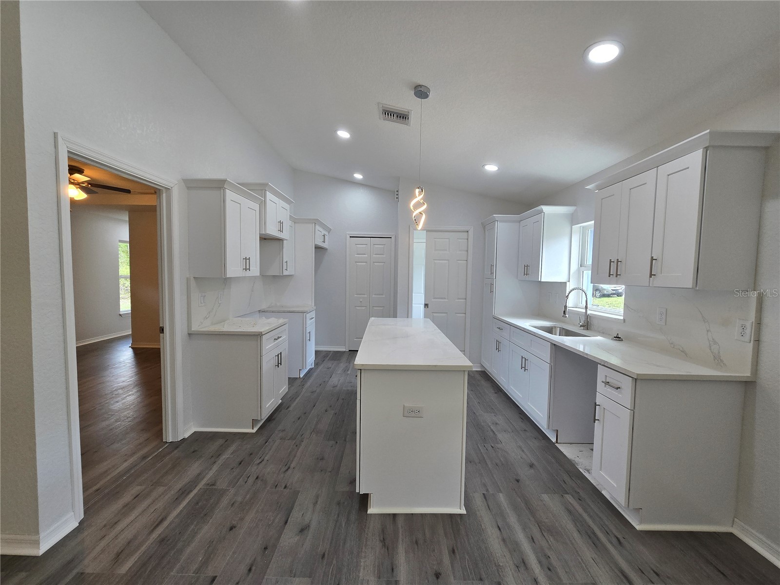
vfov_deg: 89.9
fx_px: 293
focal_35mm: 13
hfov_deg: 106.2
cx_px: 390
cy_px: 292
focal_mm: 2.2
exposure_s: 1/120
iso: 80
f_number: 2.2
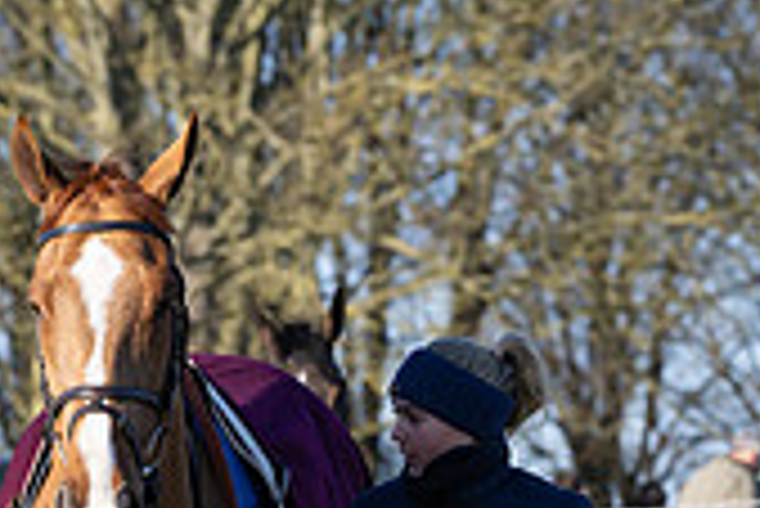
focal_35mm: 398
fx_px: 8409
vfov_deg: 3.5
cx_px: 441
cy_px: 686
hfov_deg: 5.2
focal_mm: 116
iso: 400
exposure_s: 1/1250
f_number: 5
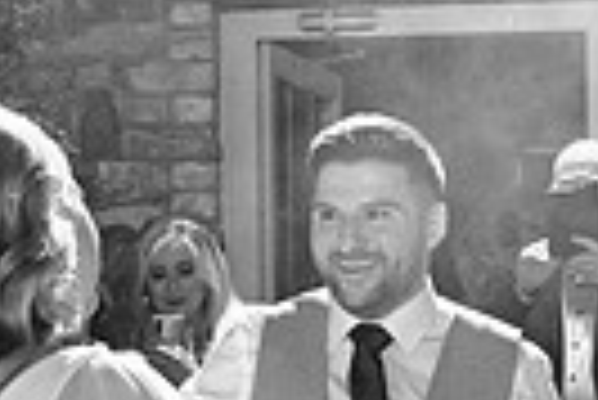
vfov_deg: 8.4
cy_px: 414
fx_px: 2694
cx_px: 358
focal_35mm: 162
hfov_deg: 12.7
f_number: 2.8
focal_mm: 22
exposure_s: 1/160
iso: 800
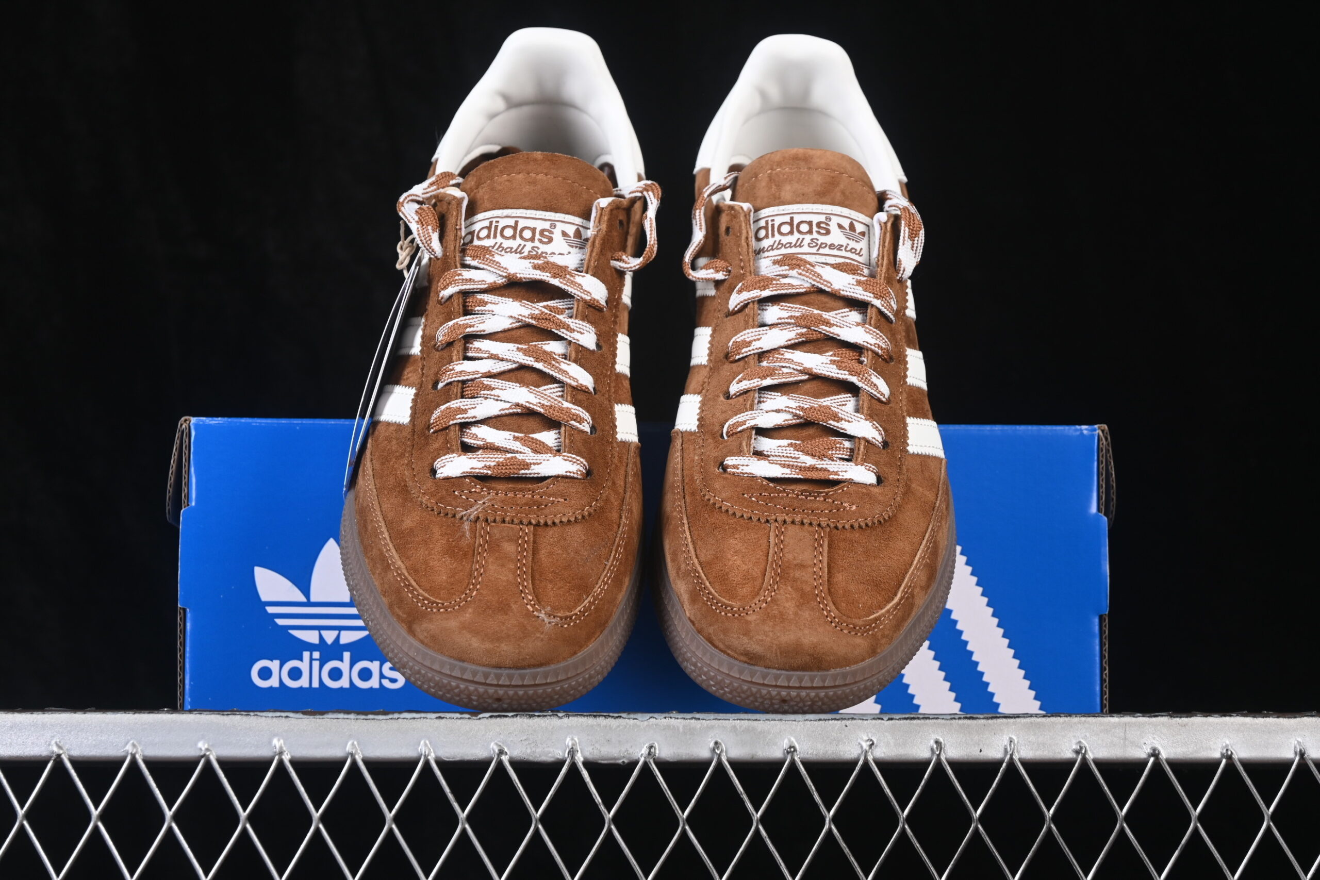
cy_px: 440
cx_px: 660
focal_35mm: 75
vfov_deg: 18.2
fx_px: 2750
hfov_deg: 27.0
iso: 160
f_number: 7.1
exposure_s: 1/80
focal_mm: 50
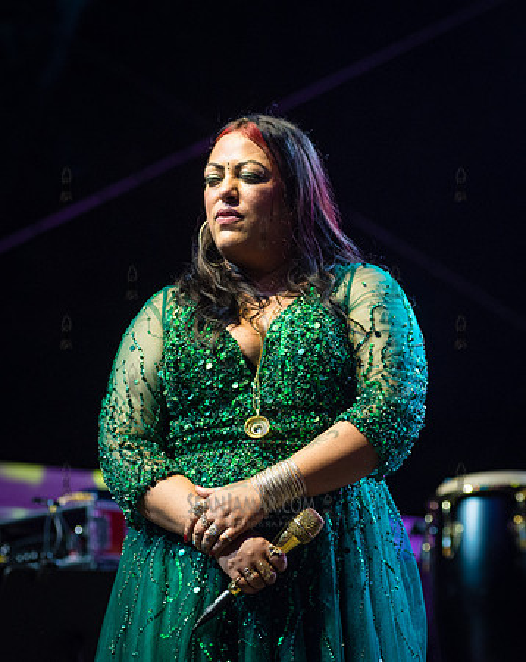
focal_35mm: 158
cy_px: 331
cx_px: 278
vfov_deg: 12.2
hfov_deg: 9.8
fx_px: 3082
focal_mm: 112
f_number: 4
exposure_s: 1/500
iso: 2500
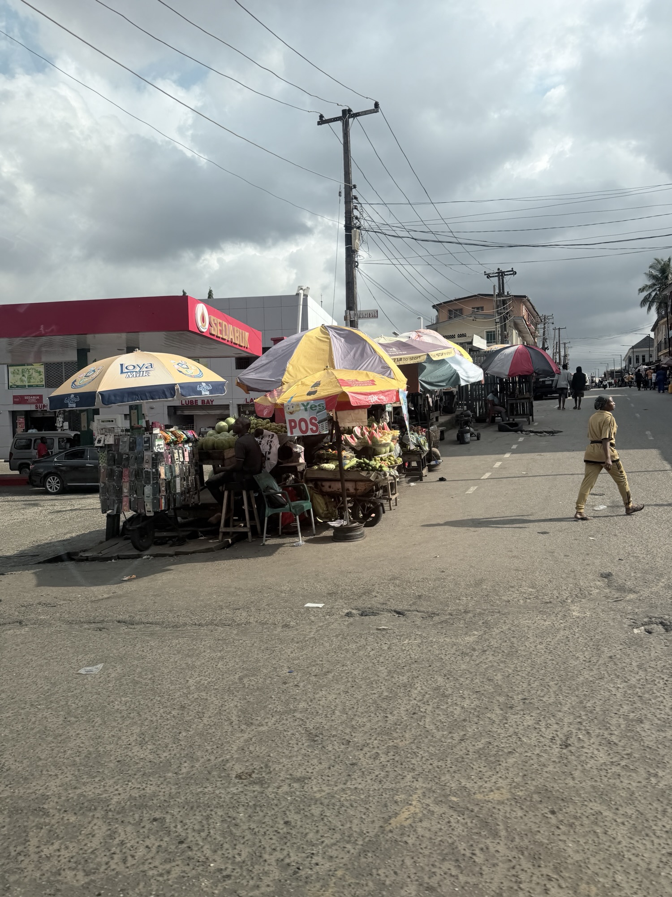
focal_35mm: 24
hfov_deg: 56.8
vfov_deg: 71.6
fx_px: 621
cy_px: 448
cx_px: 336
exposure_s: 1/772
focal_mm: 6.76
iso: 80
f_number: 1.78
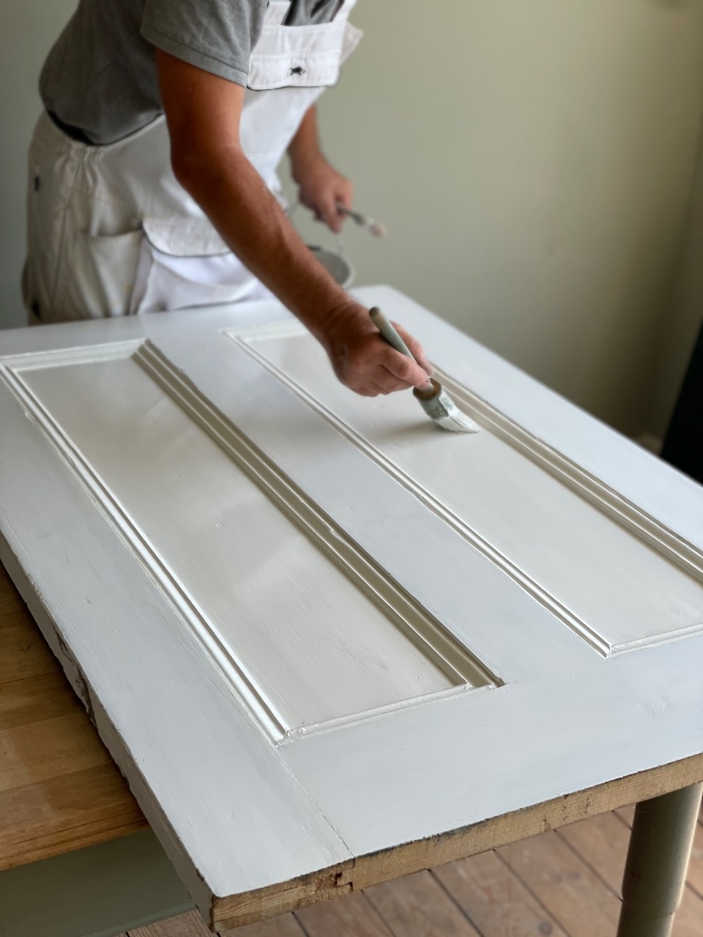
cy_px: 468
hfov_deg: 28.0
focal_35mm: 52
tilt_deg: -24.0
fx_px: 1408
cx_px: 352
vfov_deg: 36.8
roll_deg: -3.8
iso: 25
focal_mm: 6
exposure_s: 1/124
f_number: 2
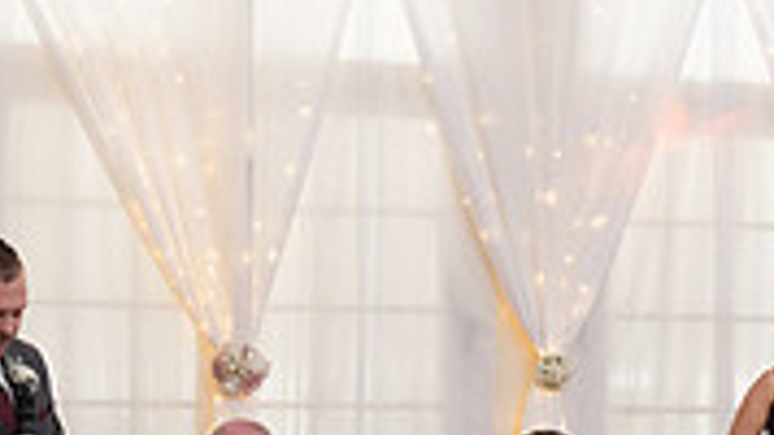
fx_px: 1682
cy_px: 472
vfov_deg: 14.4
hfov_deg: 25.8
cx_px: 257
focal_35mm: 82
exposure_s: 1/125
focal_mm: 24
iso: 1400
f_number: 5
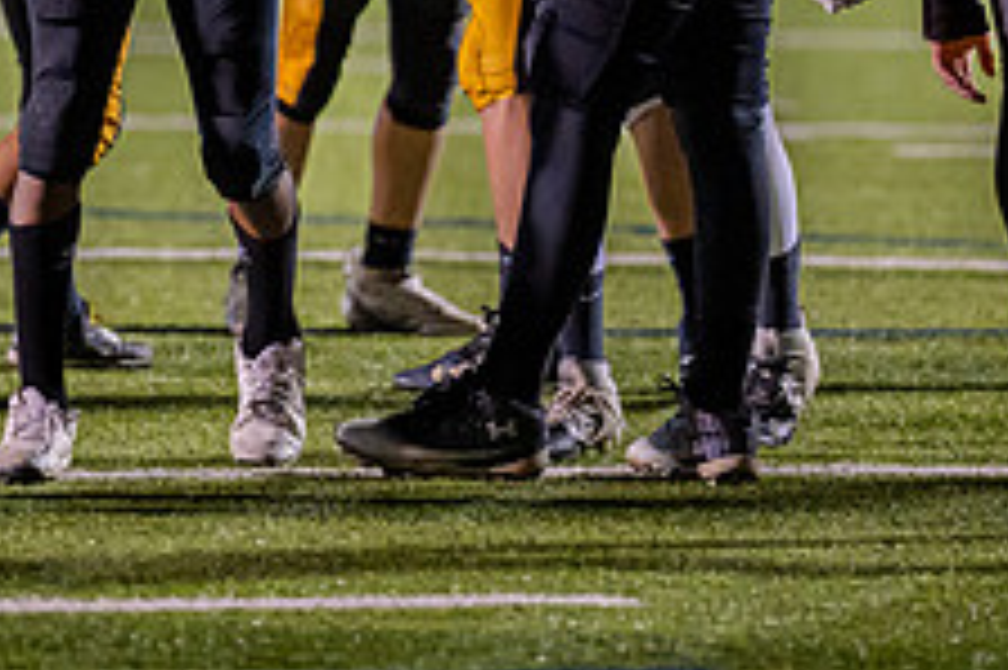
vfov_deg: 3.1
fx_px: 12283
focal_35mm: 439
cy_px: -72
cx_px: 104
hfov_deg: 4.7
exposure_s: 1/1000
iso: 1600
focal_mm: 135
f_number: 1.8
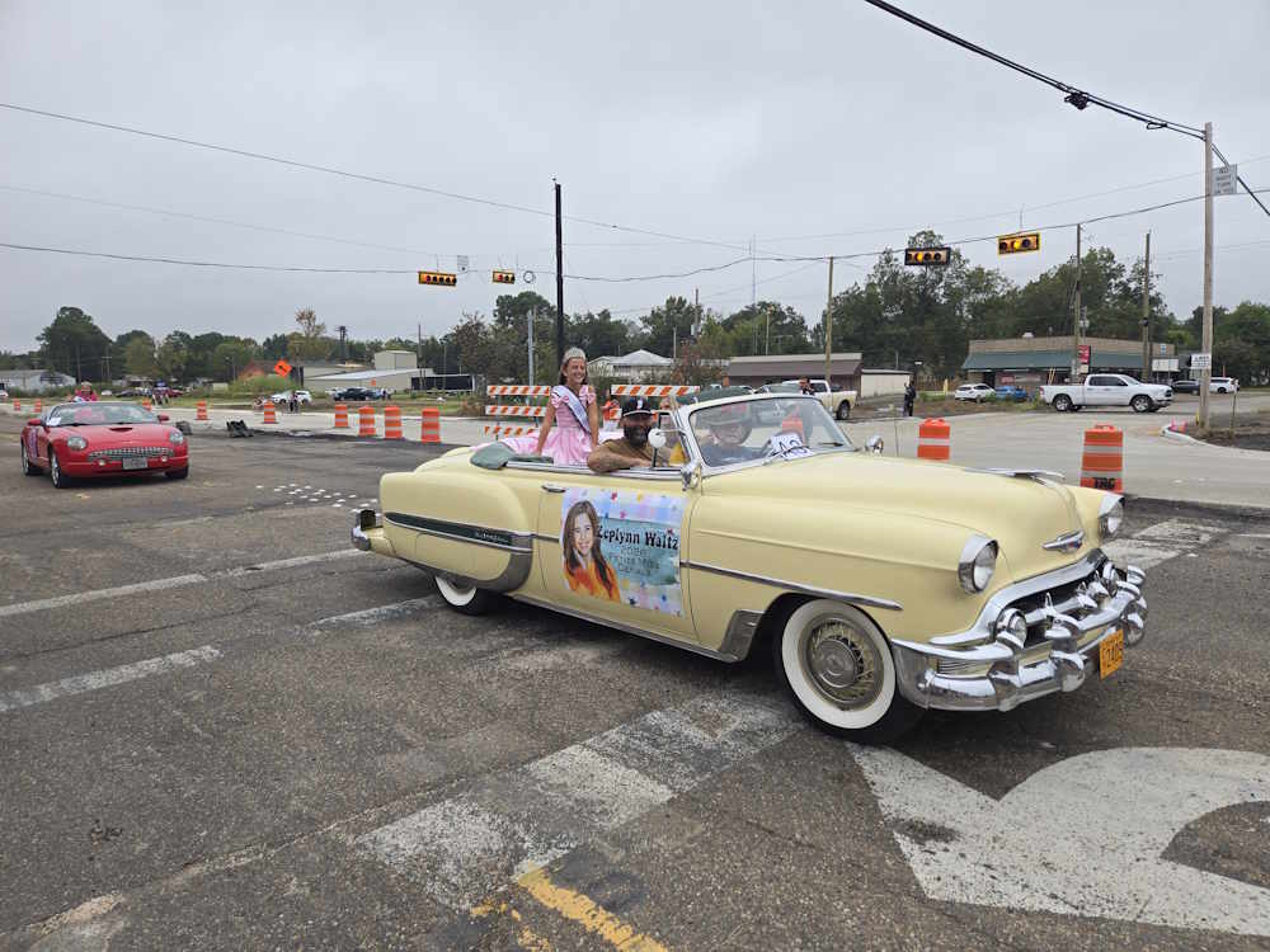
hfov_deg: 73.9
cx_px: 635
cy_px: 476
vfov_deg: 58.9
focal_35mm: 23
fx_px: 844
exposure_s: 1/850
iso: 25
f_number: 1.8
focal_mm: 5.4
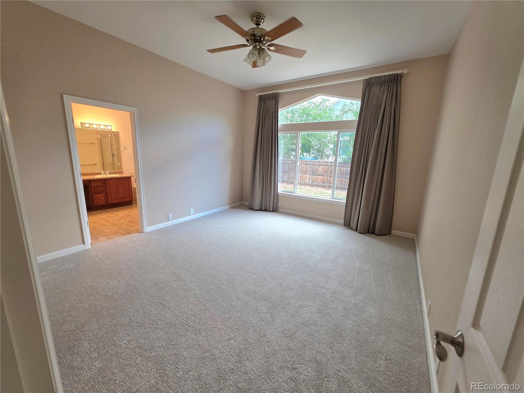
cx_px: 262
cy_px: 196
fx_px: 197
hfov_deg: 106.2
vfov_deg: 89.9
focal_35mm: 13
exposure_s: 1/120
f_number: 1.9
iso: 160
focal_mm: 2.2
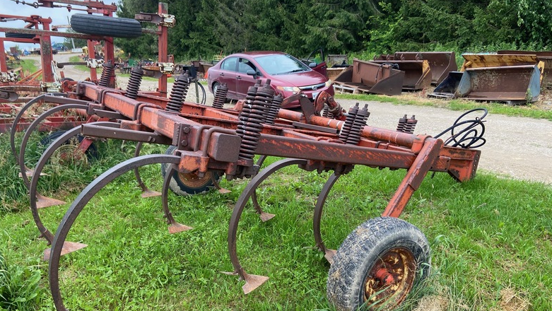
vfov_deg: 40.0
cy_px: 193
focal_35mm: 29
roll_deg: +5.3
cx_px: 276
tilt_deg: -20.9
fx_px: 425
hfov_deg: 66.0
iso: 32
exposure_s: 1/275
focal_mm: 4.25
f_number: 1.8
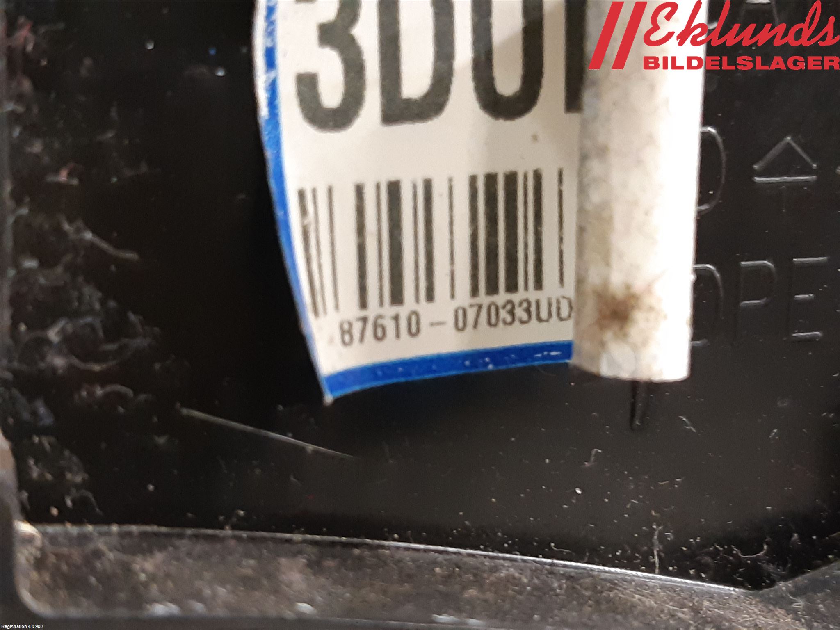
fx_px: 631
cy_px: 315
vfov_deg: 53.1
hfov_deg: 67.3
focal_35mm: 26
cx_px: 420
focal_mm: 3.93
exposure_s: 1/25
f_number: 1.7
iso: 250
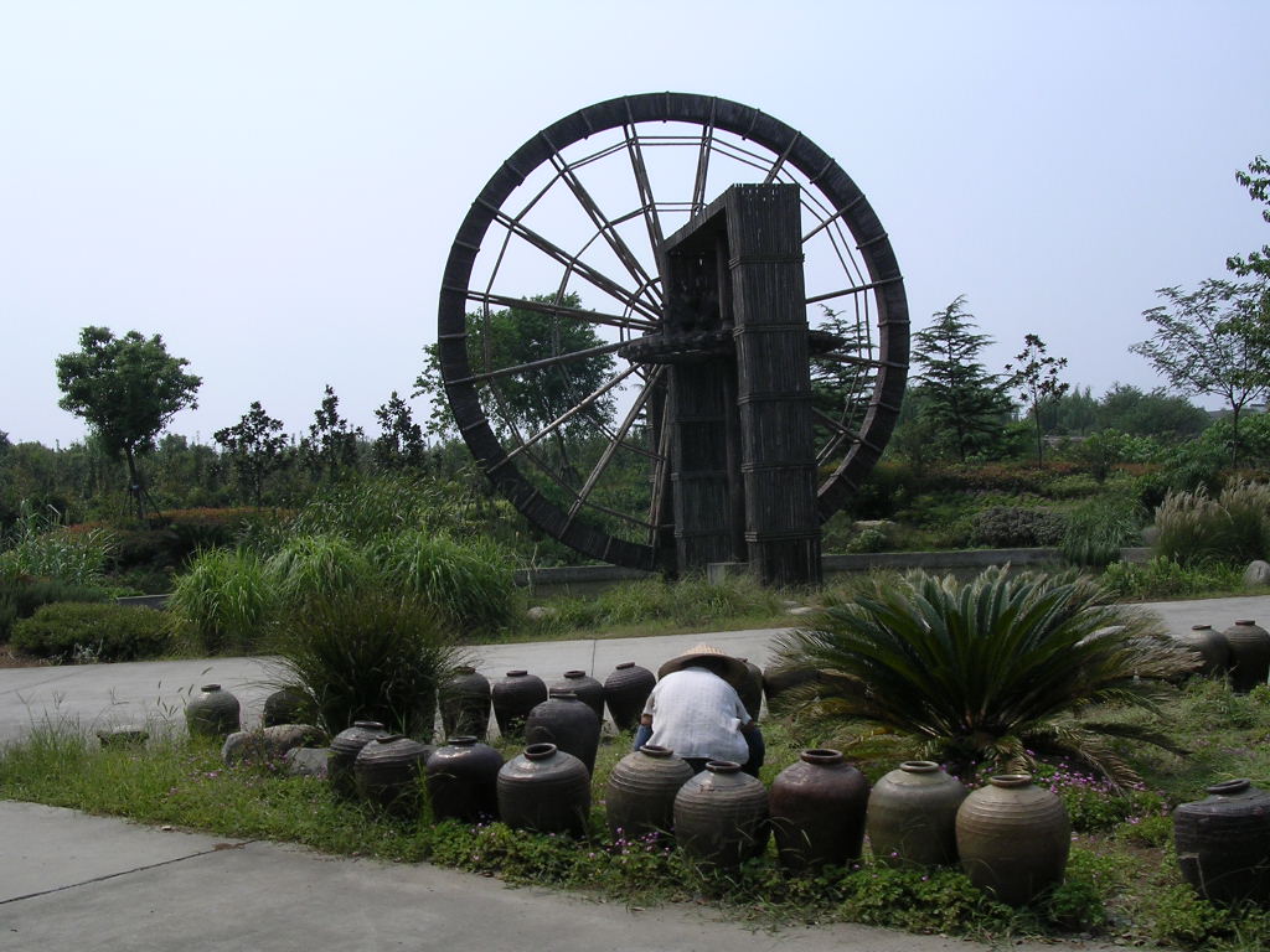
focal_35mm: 38
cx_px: 635
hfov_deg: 49.0
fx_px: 1394
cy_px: 476
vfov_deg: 37.7
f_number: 5.6
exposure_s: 1/419
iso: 100
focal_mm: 5.8
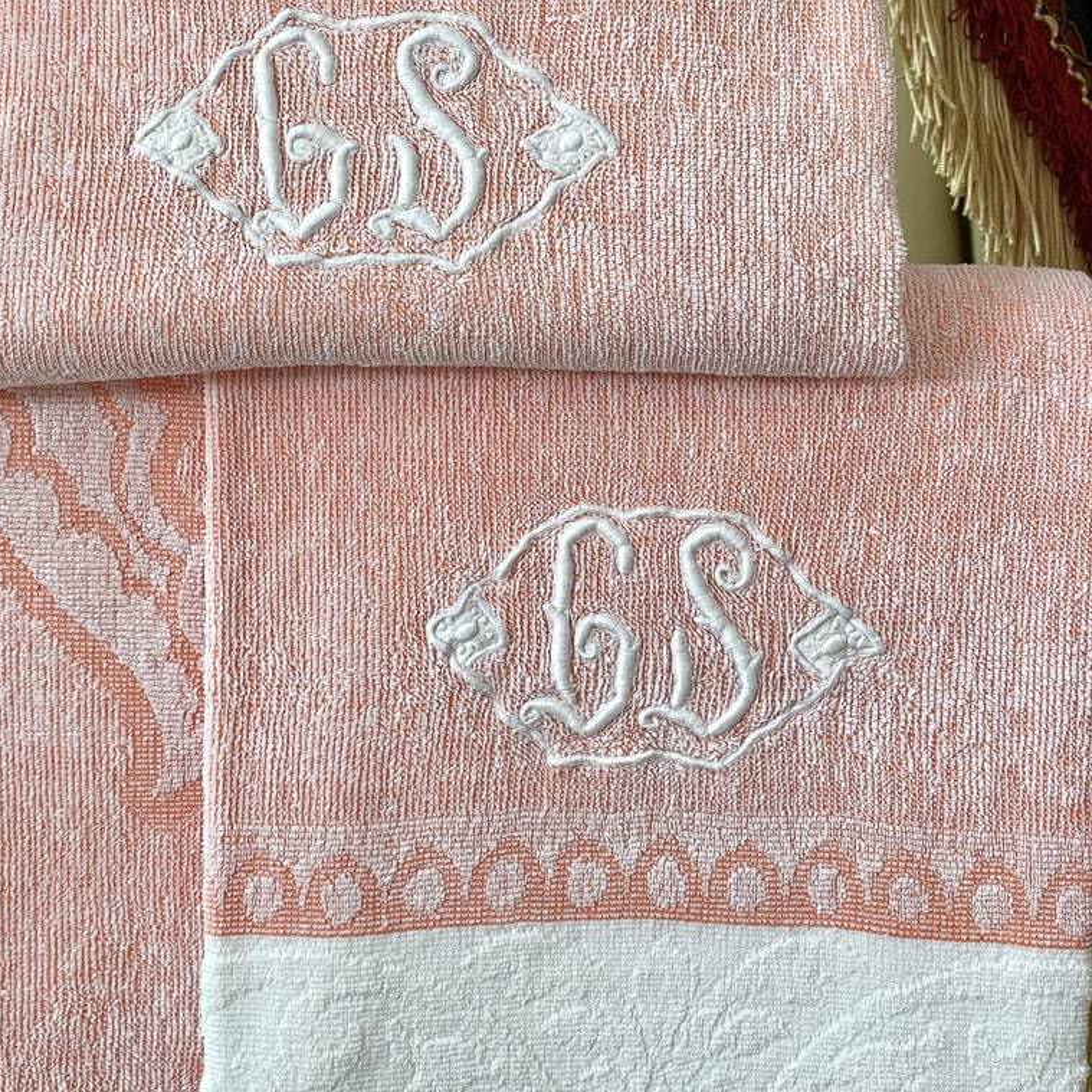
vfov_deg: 27.6
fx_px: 2213
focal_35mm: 62
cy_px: 413
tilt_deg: -8.7
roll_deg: +0.9
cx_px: 541
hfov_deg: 27.7
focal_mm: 6
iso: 160
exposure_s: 1/50
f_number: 2
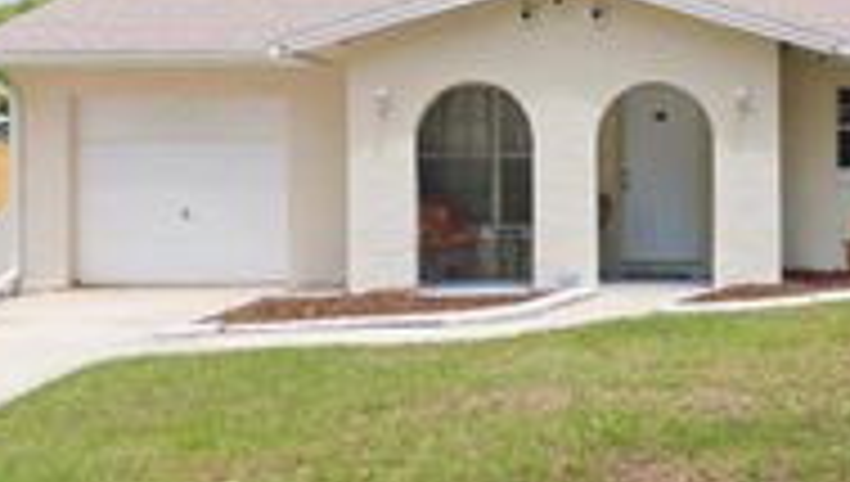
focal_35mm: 69
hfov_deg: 29.7
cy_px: 137
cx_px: 702
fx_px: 1558
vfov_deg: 17.5
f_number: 1.7
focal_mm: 6.7
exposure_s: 1/4000
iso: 120
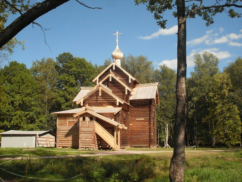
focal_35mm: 38
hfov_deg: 49.0
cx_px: 121
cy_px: 91
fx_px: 266
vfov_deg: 37.7
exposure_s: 1/1000
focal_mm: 6.3
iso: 400
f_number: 8.4
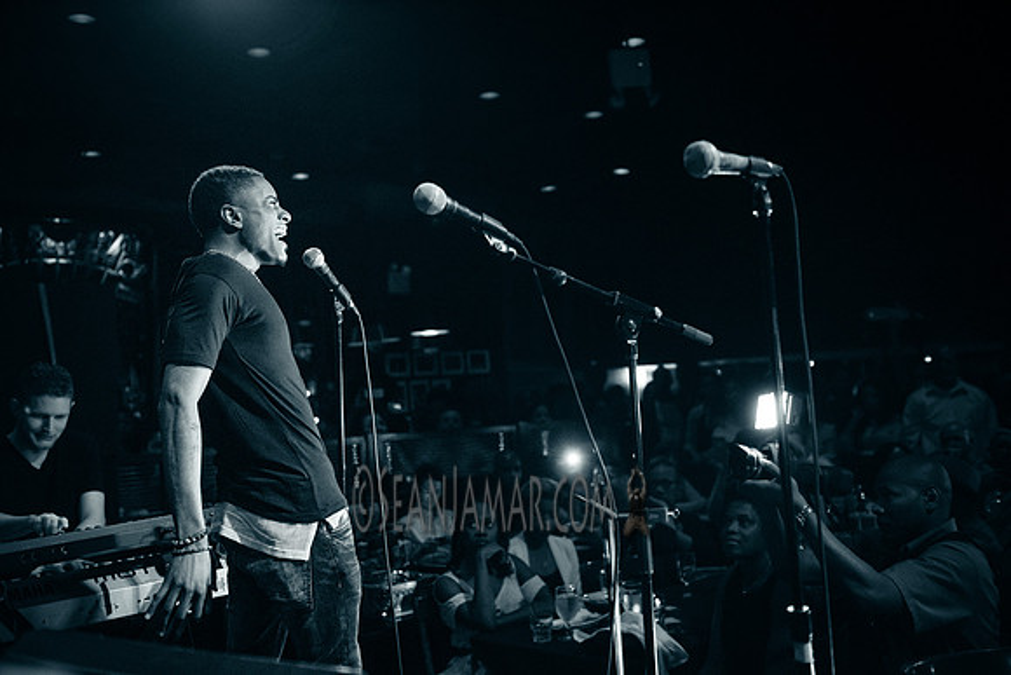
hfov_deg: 48.4
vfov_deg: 33.4
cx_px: 506
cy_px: 338
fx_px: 1124
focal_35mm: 40
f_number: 2.8
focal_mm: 40
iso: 4000
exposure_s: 1/200
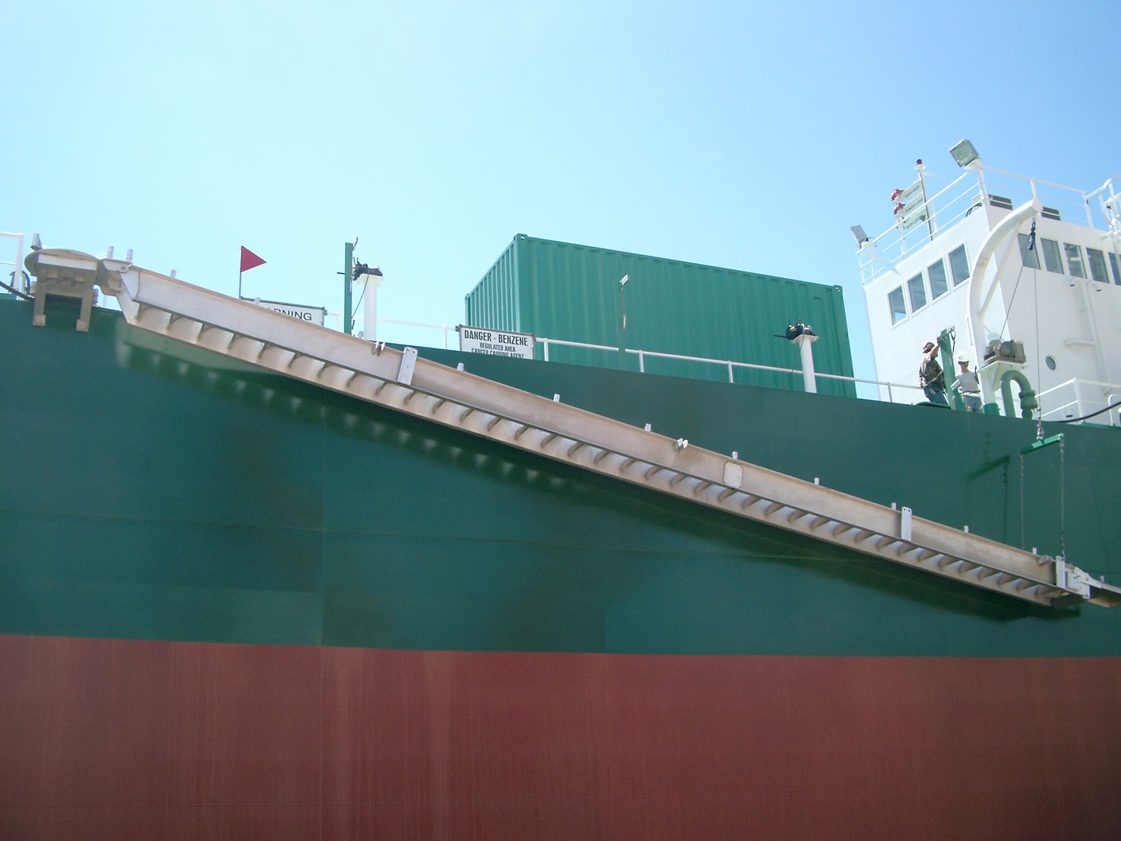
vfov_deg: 38.7
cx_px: 560
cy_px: 420
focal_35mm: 37
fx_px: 1198
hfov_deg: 50.1
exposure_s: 1/400
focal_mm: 7.6
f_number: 5
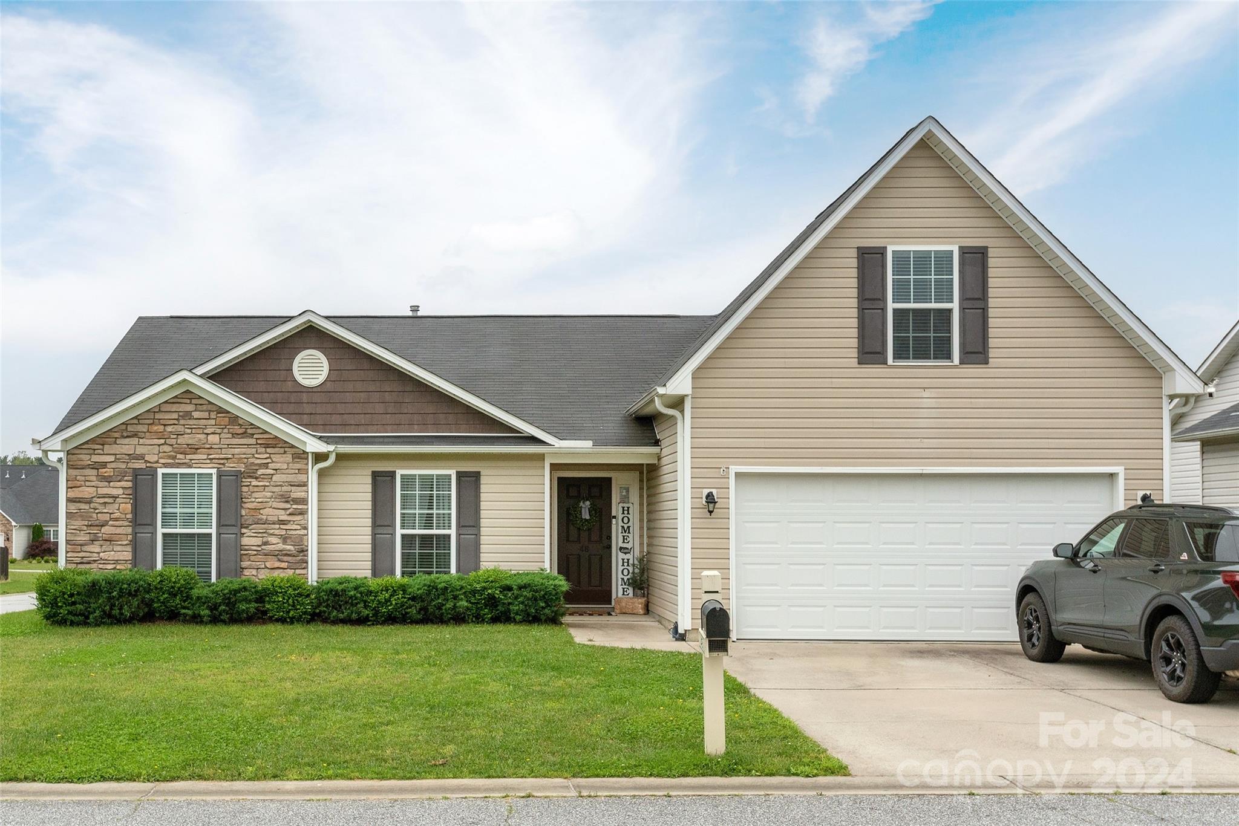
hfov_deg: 58.7
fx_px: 1101
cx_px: 620
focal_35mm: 32
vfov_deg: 41.1
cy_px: 413
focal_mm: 32
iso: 320
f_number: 8
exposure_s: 1/3200
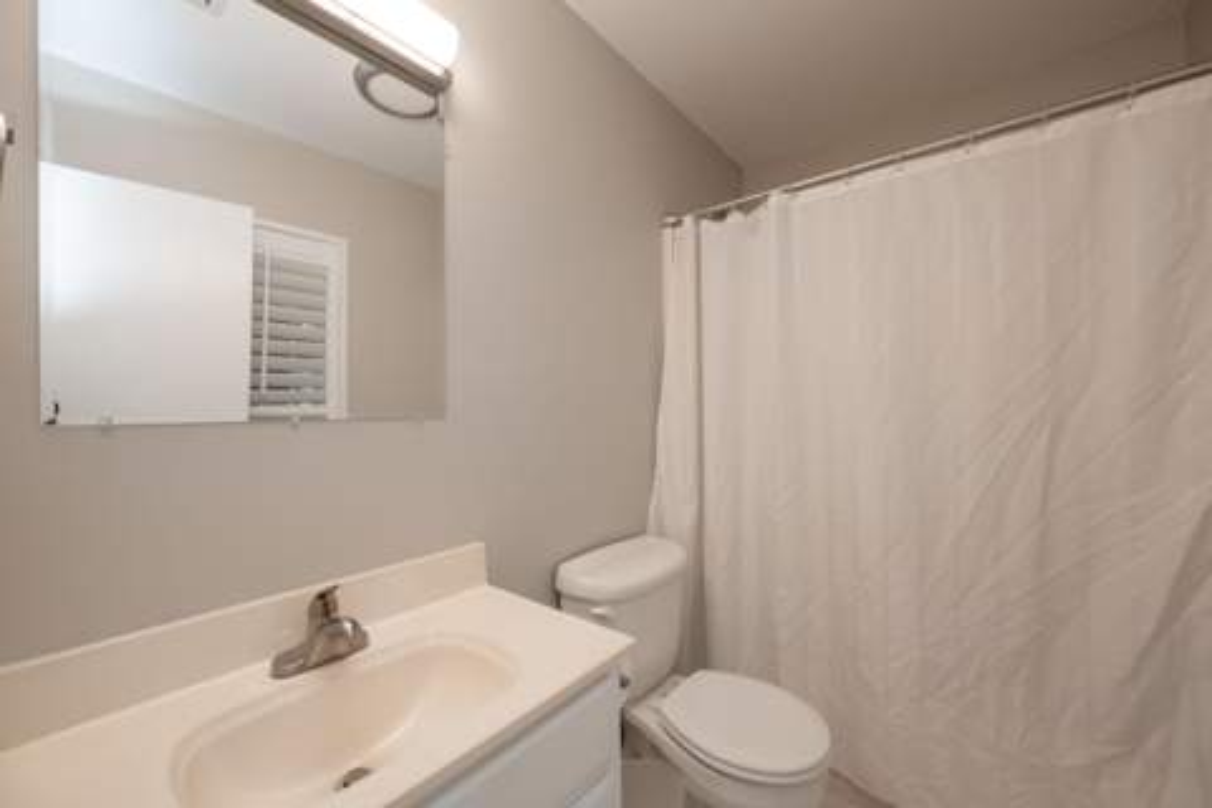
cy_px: 404
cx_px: 606
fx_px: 471
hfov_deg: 104.2
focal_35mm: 14
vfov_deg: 81.2
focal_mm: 14
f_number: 8
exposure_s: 1/100
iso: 1000
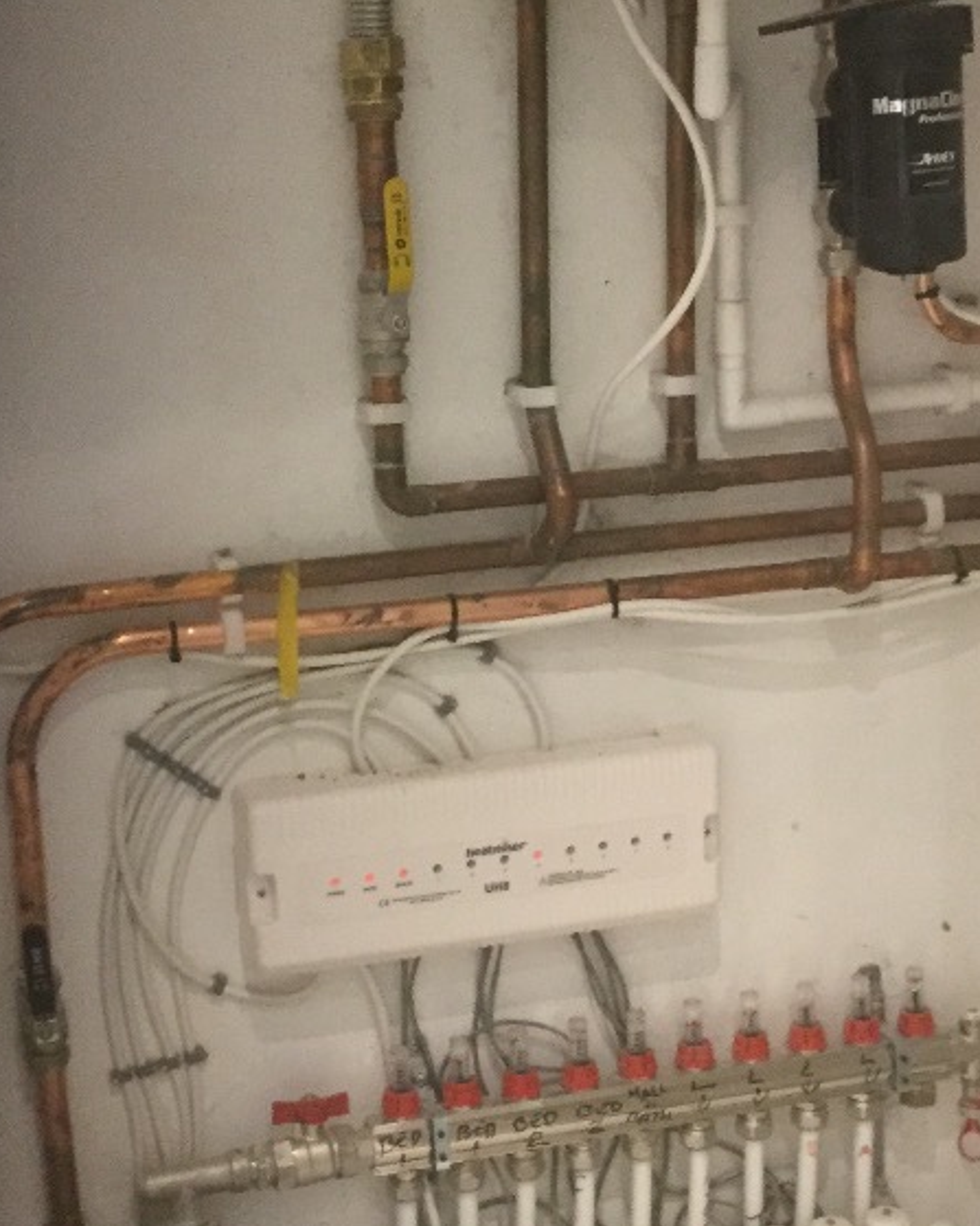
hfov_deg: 23.5
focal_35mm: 65
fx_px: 2357
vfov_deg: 29.1
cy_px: 645
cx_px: 445
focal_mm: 3.3
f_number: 2.4
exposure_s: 1/33
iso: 200
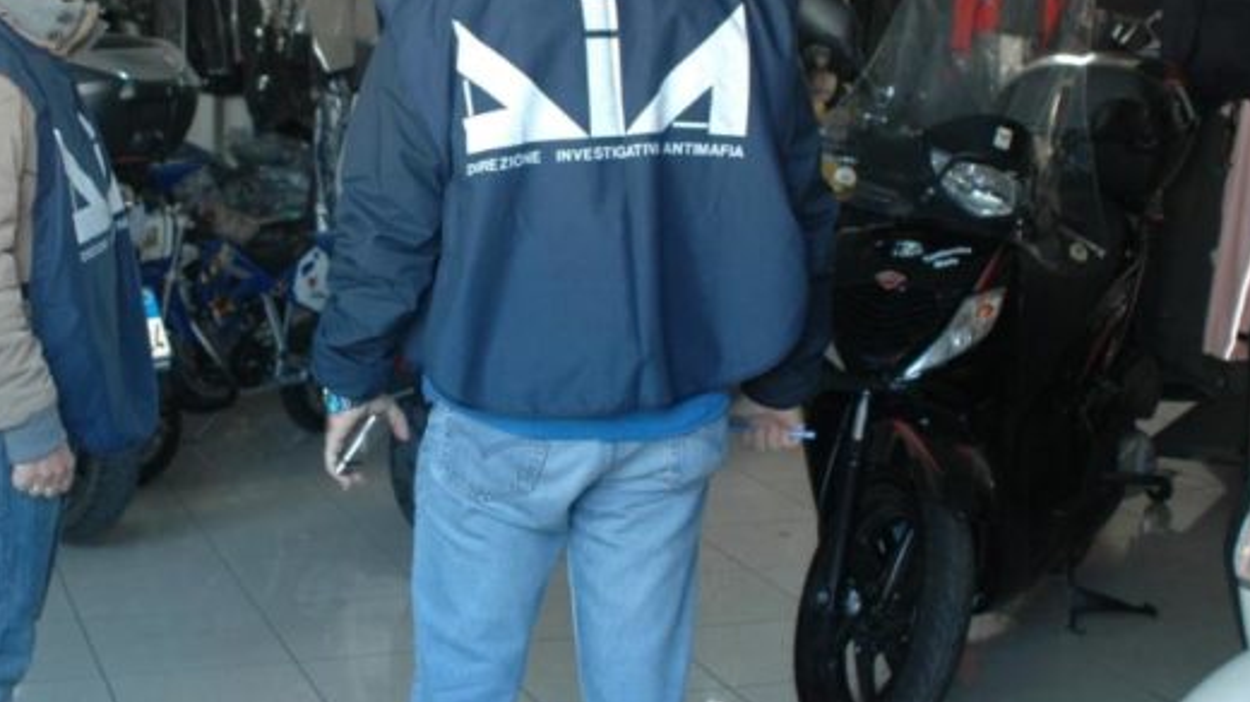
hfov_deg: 32.0
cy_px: 201
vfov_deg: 18.4
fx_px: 2154
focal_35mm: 65
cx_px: 394
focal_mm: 28
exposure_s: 1/50
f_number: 3.5
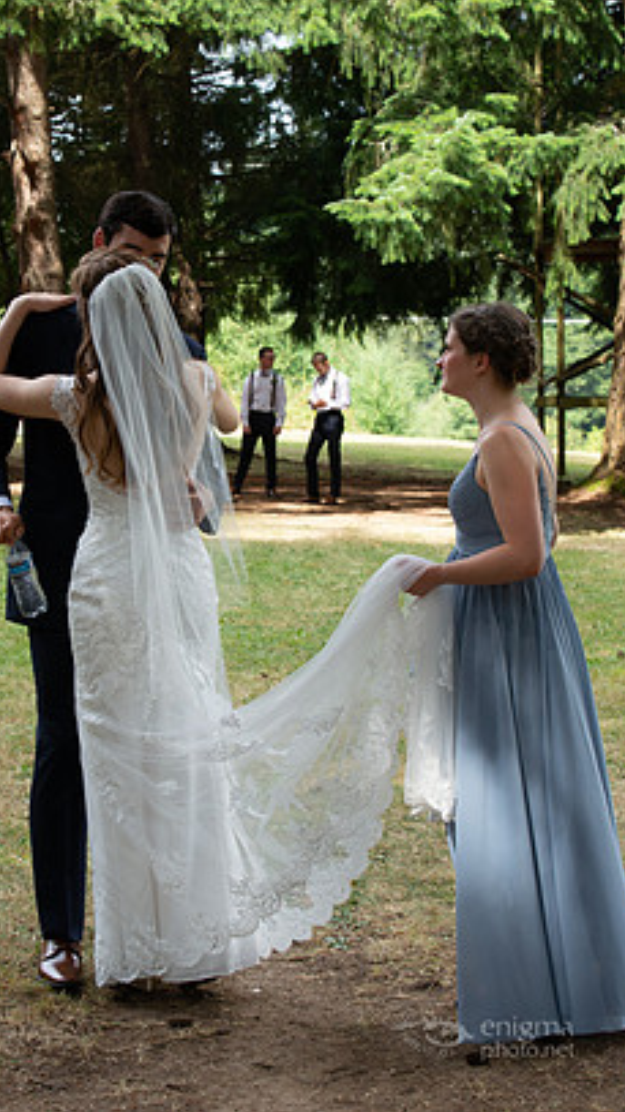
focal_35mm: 81
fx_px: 2386
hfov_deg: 14.9
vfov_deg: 26.2
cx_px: 224
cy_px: 500
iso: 800
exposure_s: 1/200
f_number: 13
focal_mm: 70
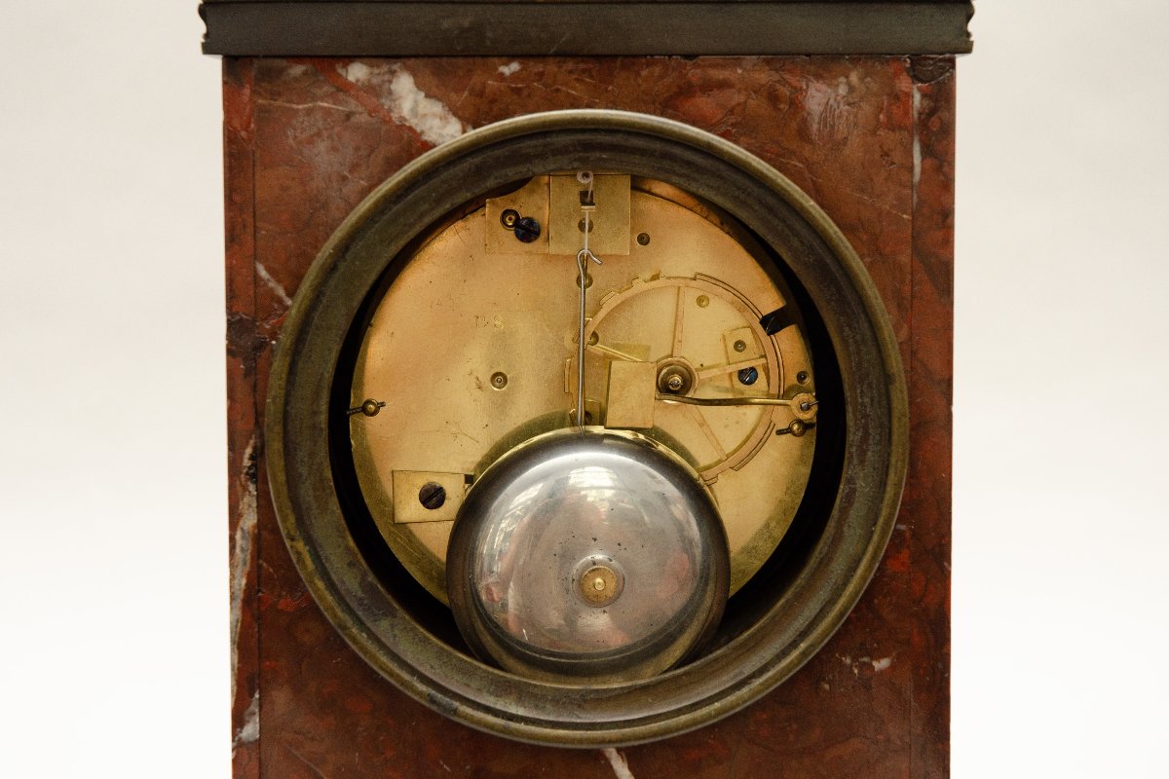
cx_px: 584
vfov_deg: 15.2
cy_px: 390
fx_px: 2922
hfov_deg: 22.6
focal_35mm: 90
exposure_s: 1/125
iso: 200
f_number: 8
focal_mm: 60
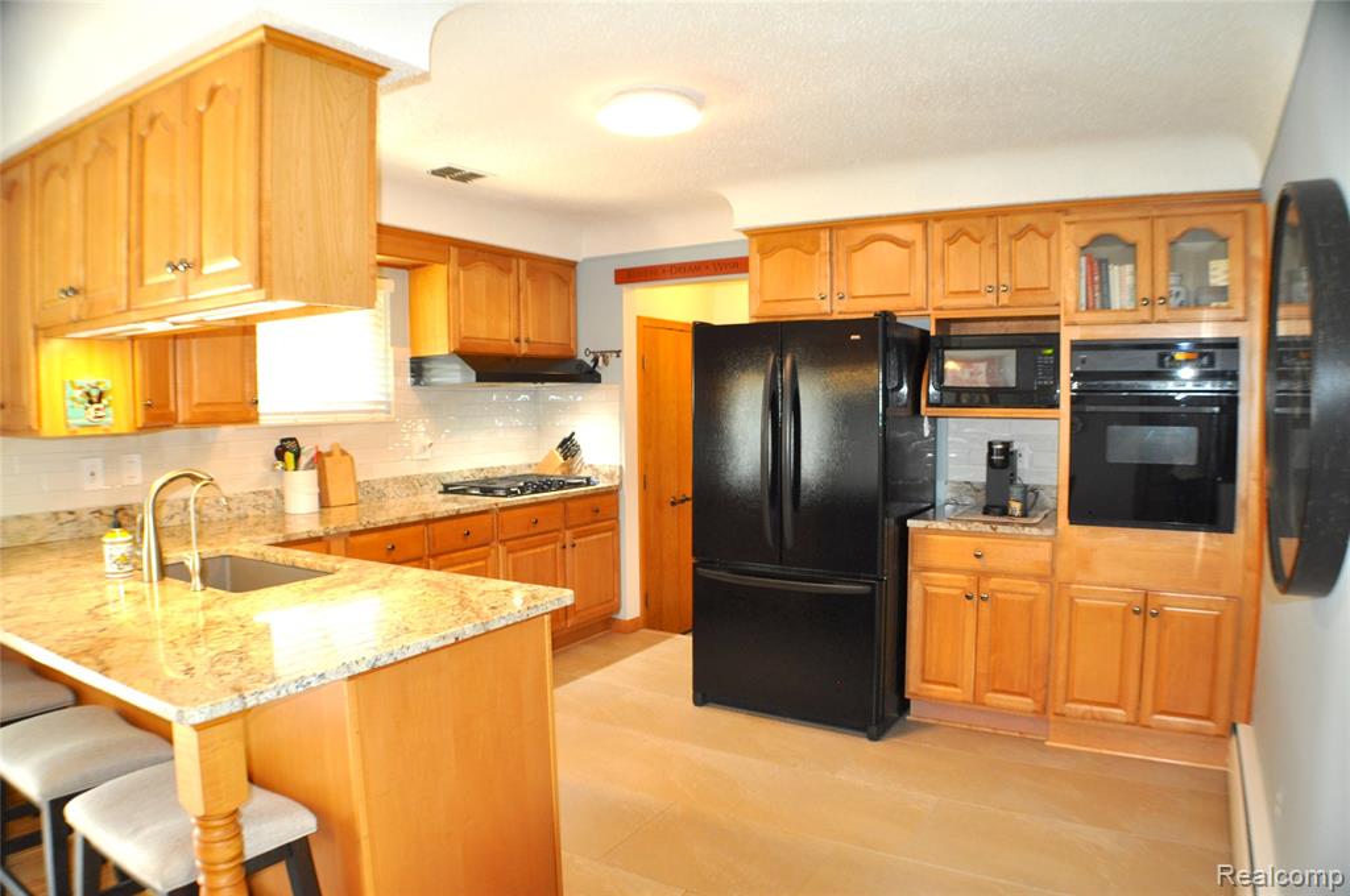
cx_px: 675
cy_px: 448
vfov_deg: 43.5
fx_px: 1124
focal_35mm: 30
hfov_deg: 62.0
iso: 800
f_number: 3.8
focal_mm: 20
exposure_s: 1/60
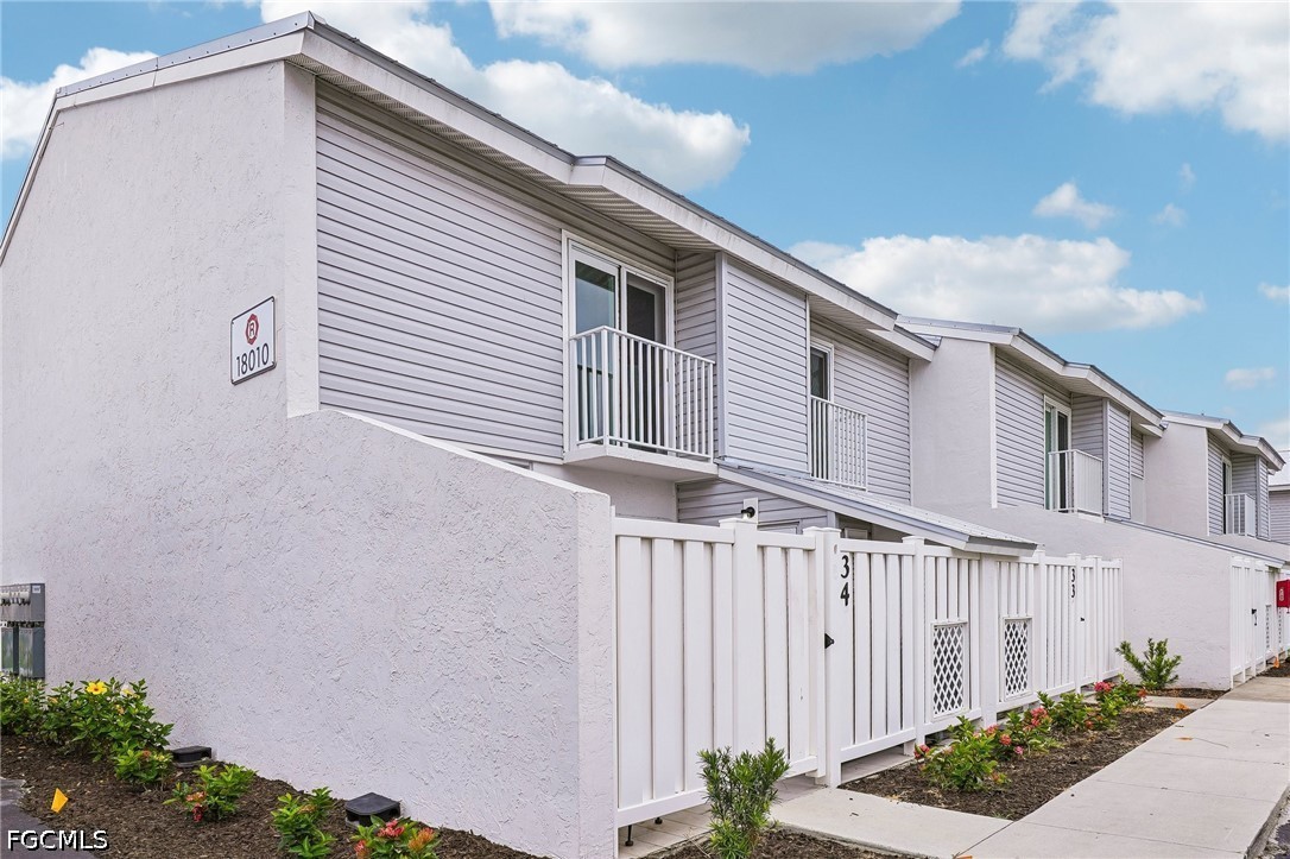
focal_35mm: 21
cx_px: 645
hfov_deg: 81.2
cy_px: 430
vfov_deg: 59.4
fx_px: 752
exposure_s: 1/160
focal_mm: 14
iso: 50
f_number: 8
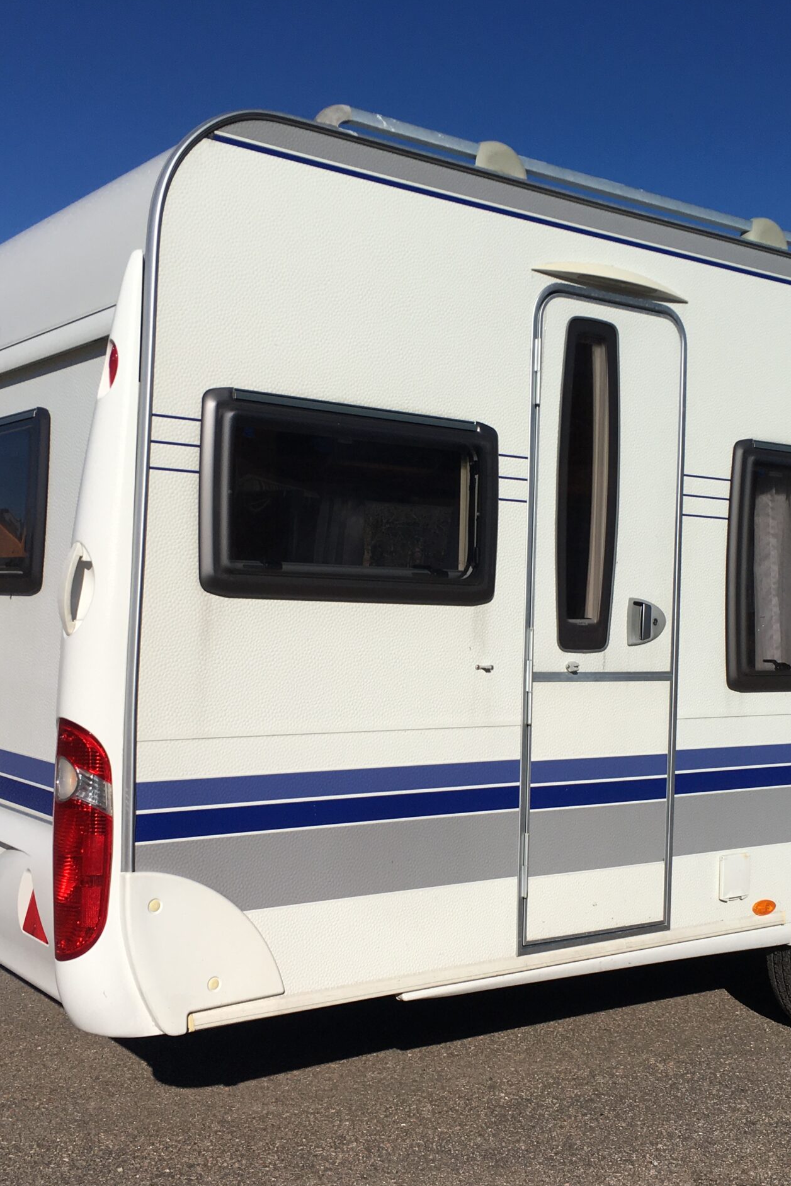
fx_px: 1351
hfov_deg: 32.5
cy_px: 588
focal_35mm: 41
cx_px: 503
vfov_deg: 47.4
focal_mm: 4.15
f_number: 2.2
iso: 25
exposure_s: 1/4274
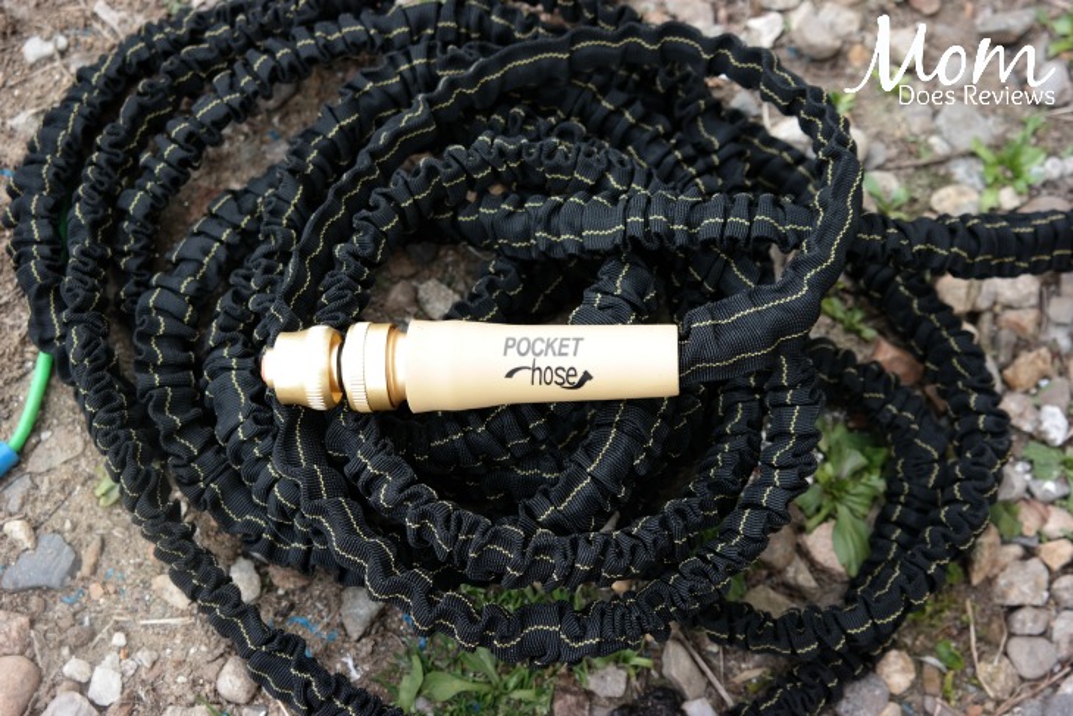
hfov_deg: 39.6
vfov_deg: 27.0
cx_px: 536
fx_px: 1490
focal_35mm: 50
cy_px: 358
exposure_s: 1/100
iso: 200
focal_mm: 33
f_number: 4.5
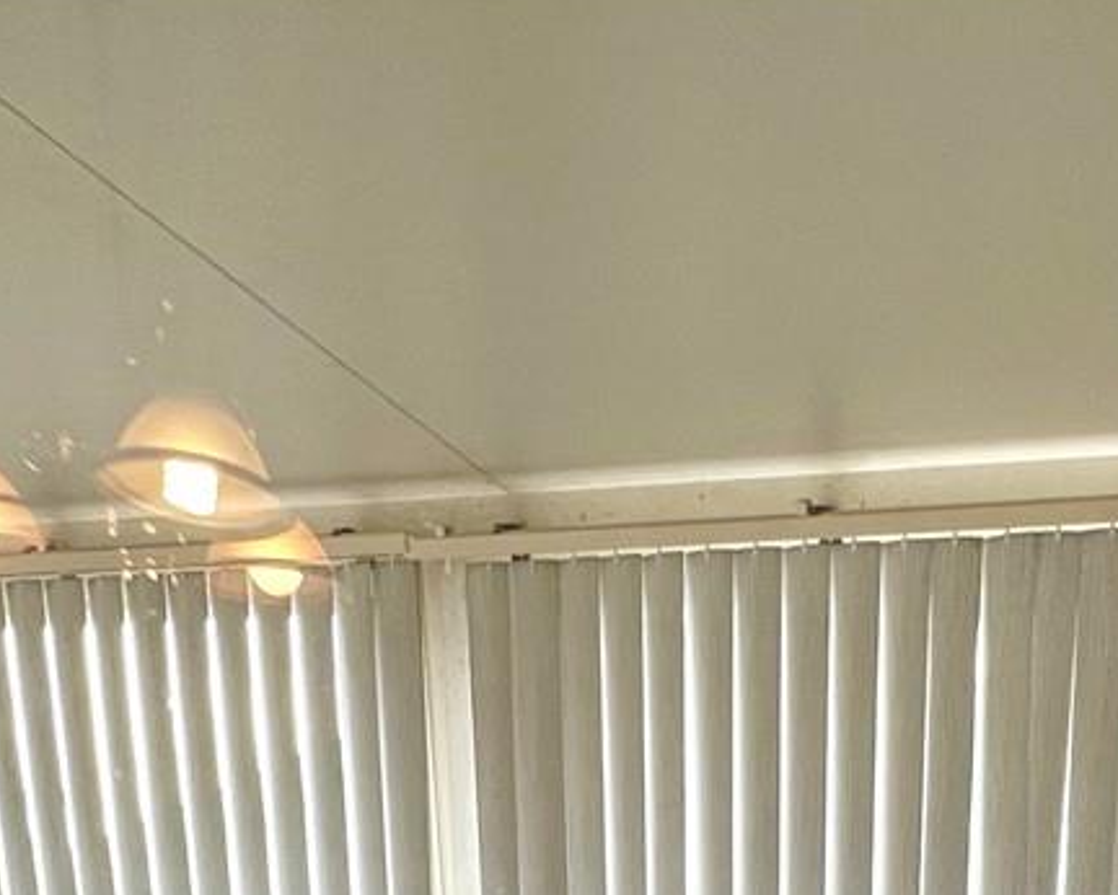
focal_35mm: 47
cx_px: 776
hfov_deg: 38.9
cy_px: 1526
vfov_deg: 22.4
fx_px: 1556
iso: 160
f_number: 1.8
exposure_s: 1/120
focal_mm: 1.57
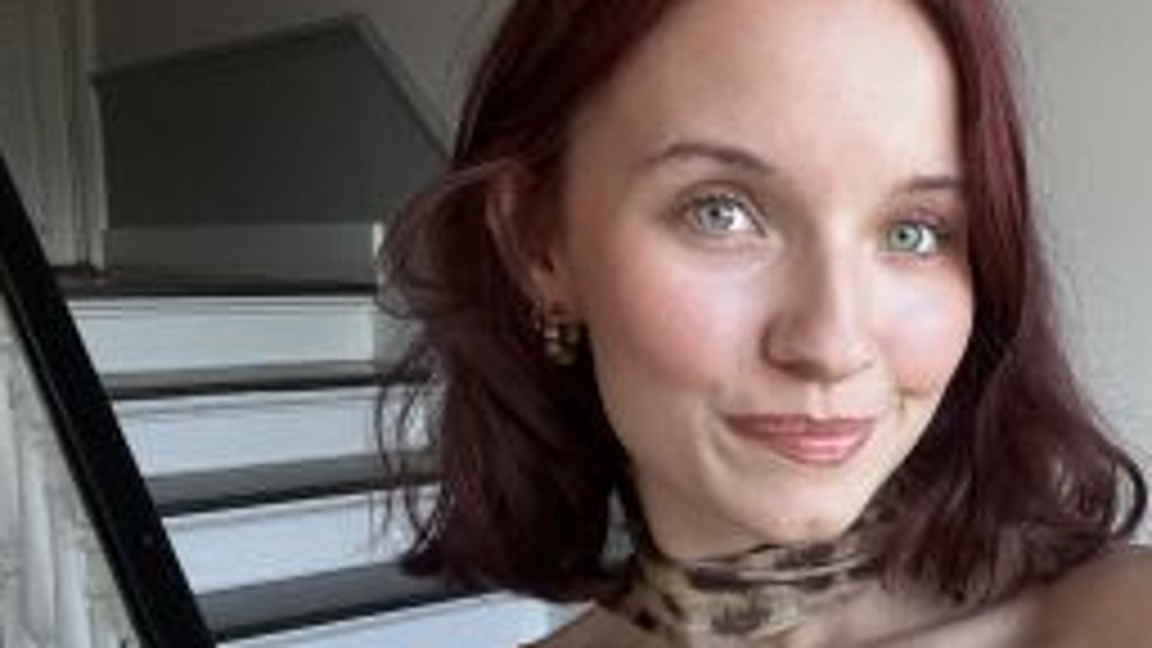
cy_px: 448
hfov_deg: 43.2
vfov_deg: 26.9
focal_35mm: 44
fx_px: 1344
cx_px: 990
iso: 100
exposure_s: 1/60
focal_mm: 2.71
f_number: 2.2
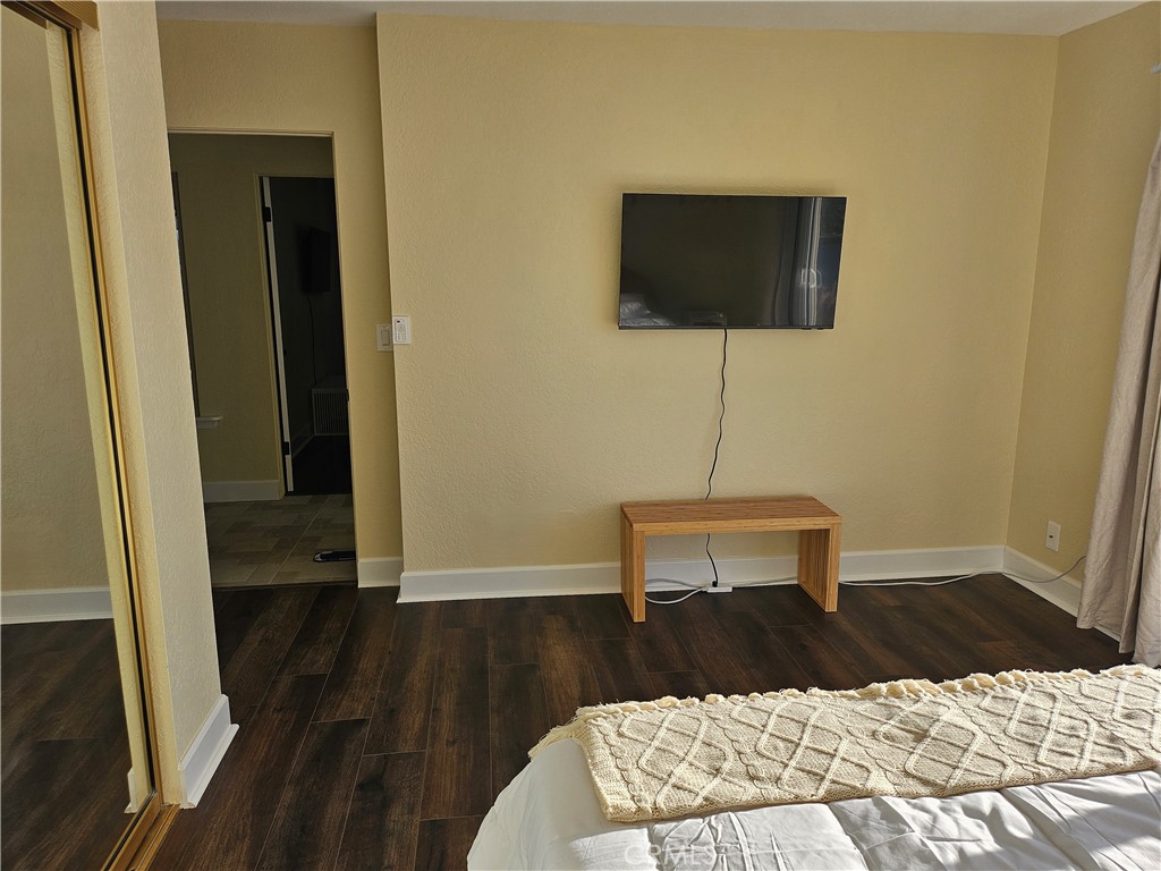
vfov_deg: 56.8
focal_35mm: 24
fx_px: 805
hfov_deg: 71.6
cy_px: 436
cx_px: 580
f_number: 1.8
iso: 50
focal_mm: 5
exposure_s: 1/406
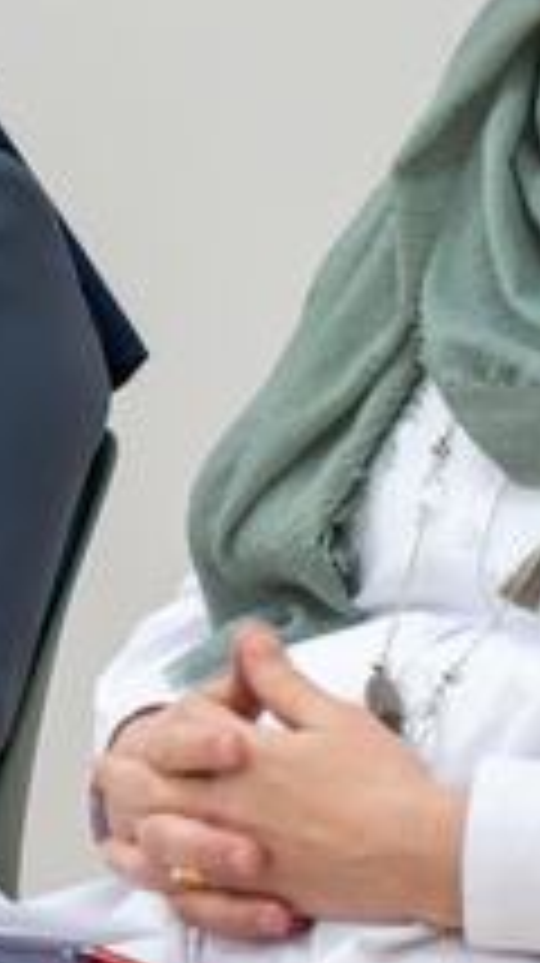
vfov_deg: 3.7
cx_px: -338
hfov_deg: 2.1
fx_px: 15003
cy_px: 135
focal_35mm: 588
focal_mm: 200
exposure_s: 1/160
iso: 1600
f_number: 6.3
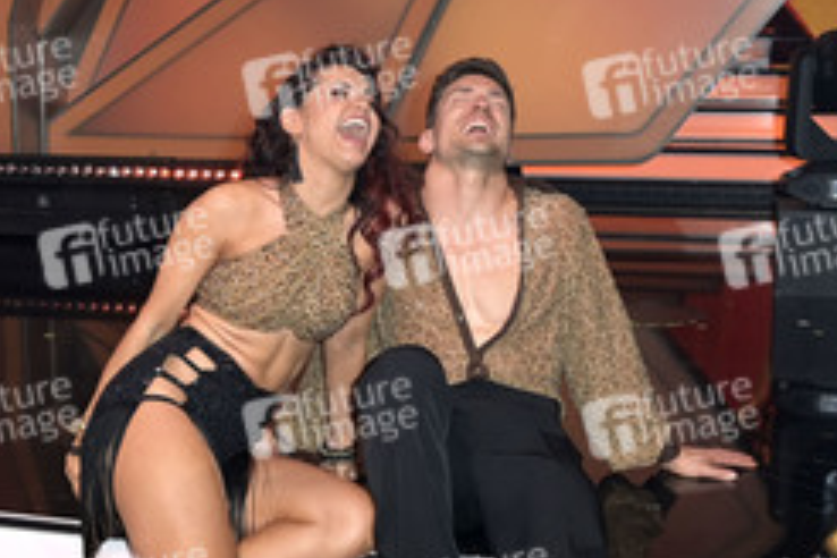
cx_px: 376
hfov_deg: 44.4
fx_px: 1023
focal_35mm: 44
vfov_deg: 29.3
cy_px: 504
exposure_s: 1/200
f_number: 5.6
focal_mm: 24
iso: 1000
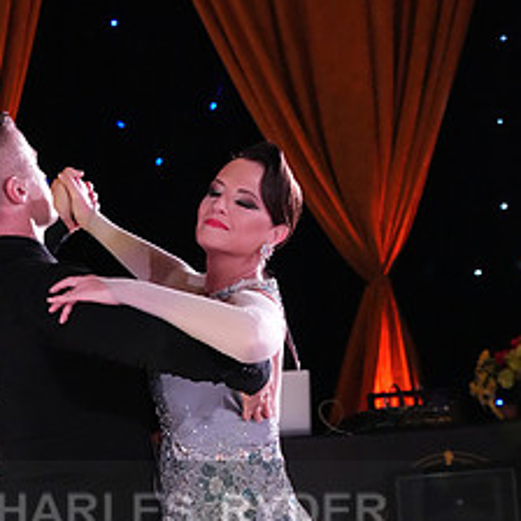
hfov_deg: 7.6
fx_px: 3933
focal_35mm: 231
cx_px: 104
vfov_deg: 7.5
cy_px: 540
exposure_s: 1/400
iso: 10000
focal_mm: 105
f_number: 5.6
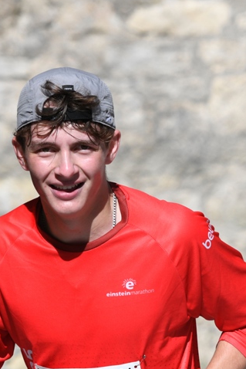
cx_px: 117
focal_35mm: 289
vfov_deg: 7.1
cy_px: 328
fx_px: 2960
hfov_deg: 4.8
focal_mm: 135
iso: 220
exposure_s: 1/4000
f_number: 3.5
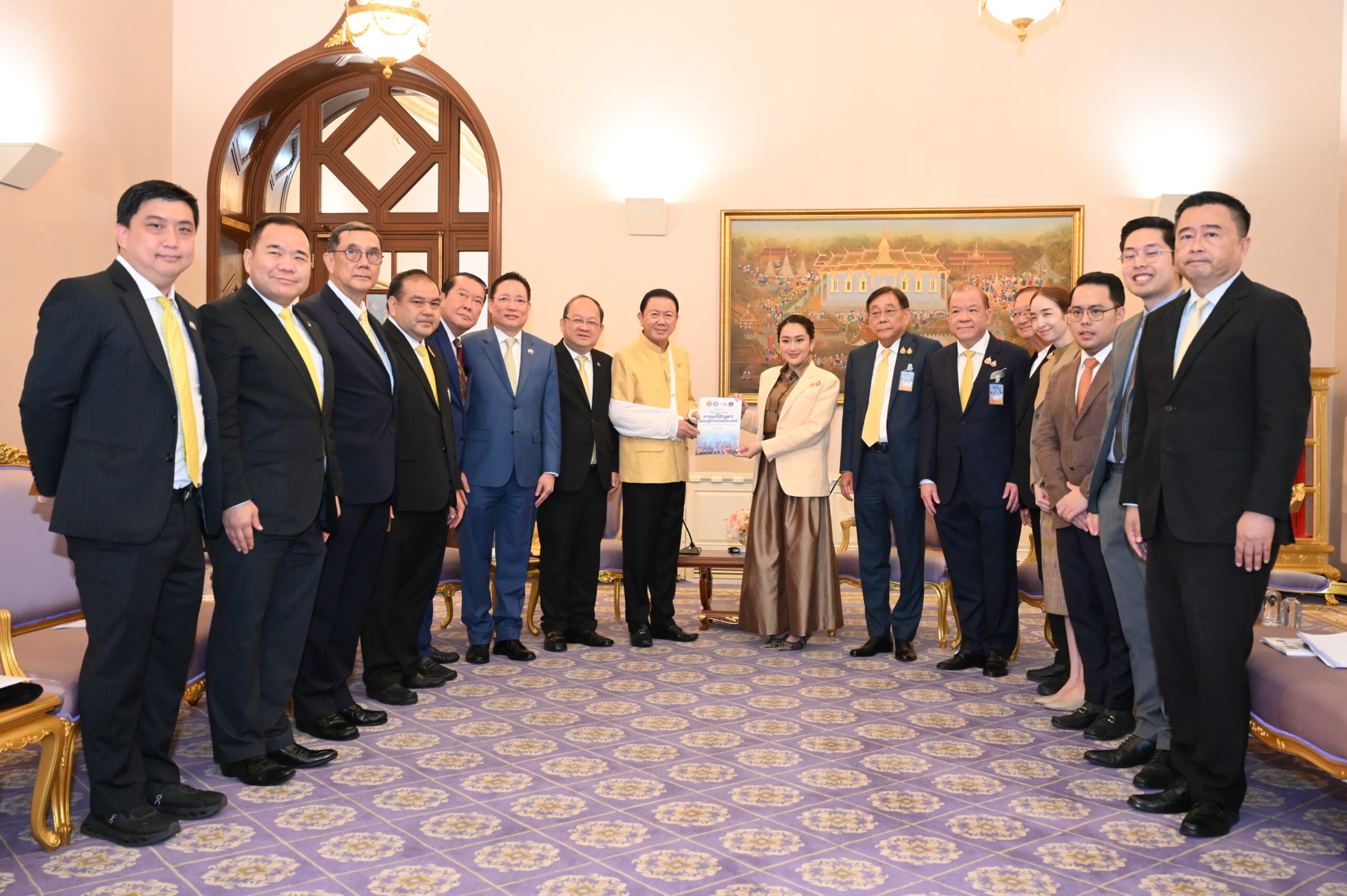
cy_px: 448
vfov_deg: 39.9
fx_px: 1234
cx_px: 674
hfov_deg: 57.3
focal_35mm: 33
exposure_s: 1/125
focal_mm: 33
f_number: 4.5
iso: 5000
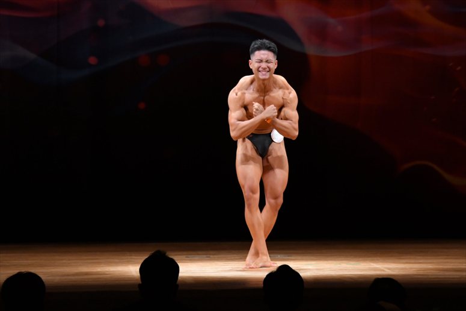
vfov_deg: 6.1
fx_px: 2911
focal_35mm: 225
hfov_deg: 9.2
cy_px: 156
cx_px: 233
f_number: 5.6
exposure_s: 1/400
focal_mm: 150
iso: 3200
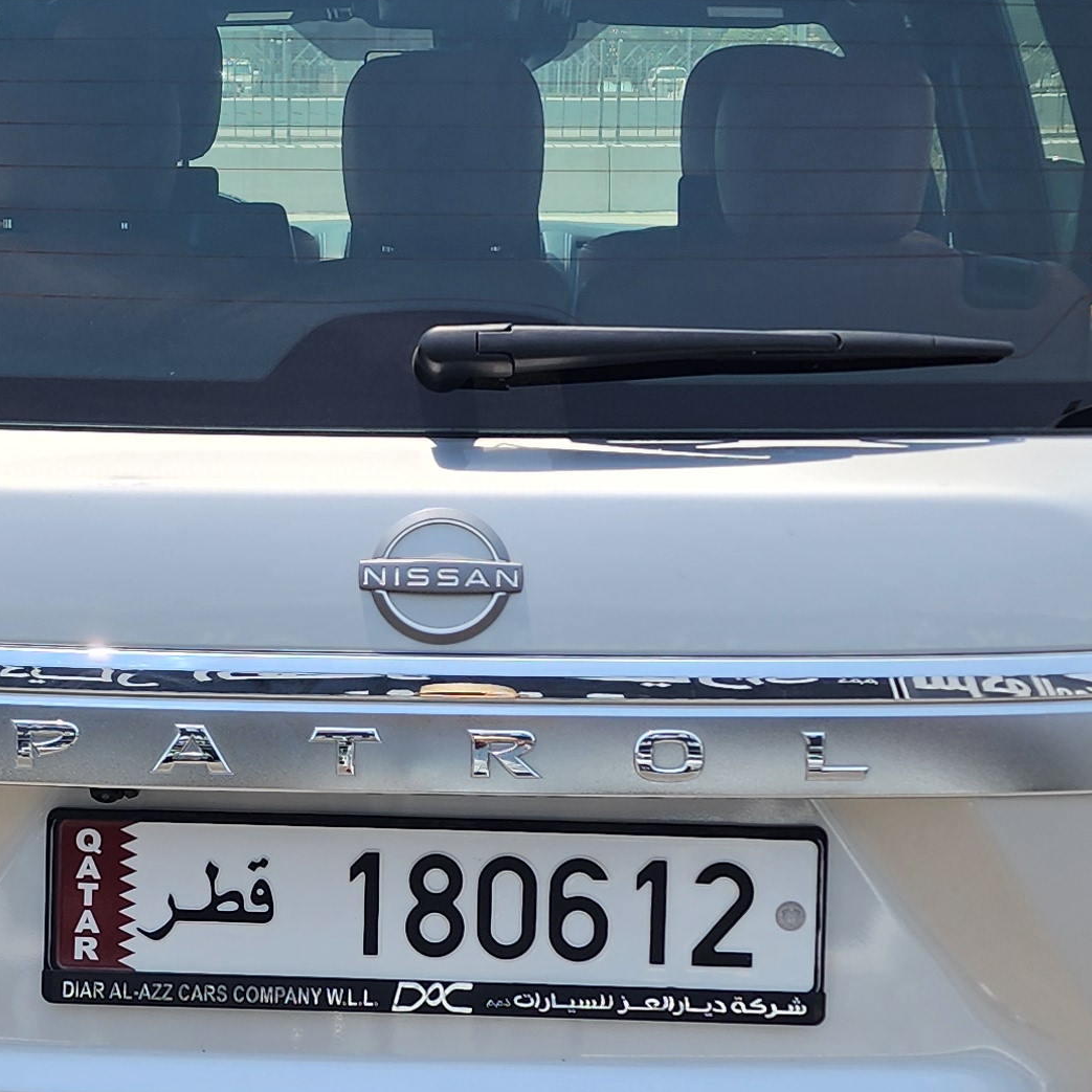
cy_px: 789
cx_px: 363
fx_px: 2784
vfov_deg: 22.0
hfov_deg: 22.1
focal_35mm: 78
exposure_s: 1/890
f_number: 1.8
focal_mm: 6.4
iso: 12
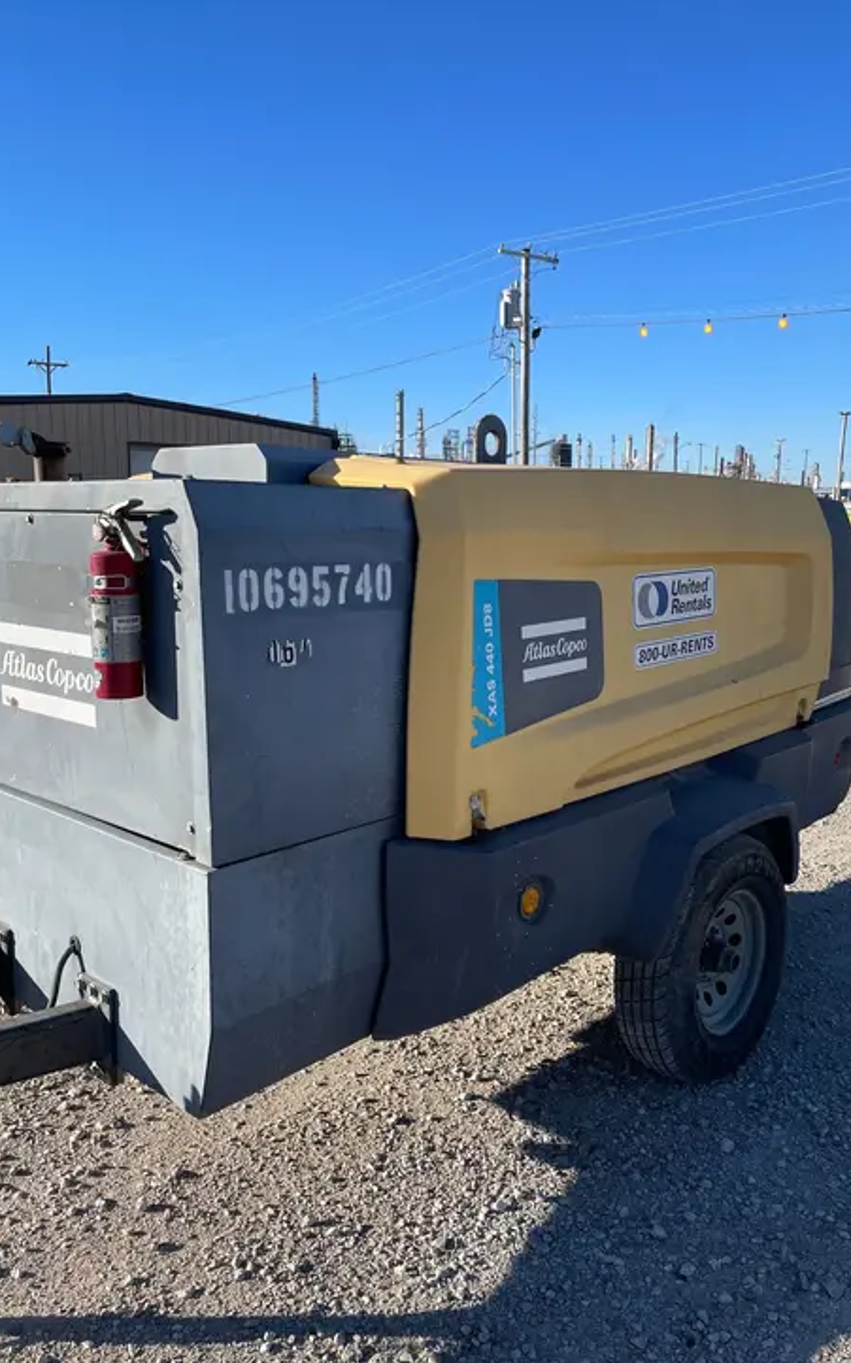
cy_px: 673
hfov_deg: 44.5
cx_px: 453
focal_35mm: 28
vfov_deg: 66.5
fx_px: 1039
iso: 50
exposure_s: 1/3509
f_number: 1.6
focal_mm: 4.2
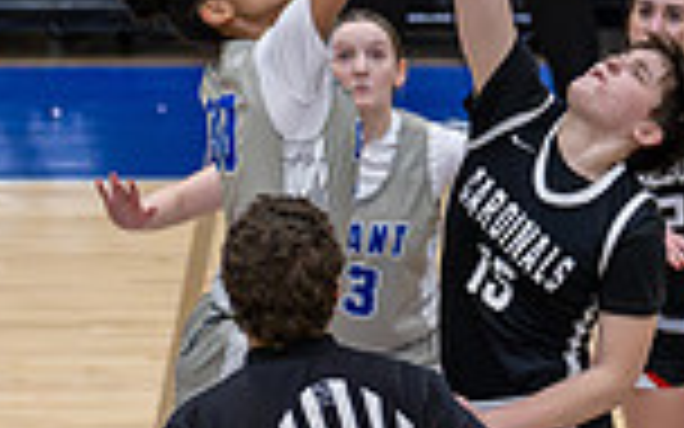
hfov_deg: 4.3
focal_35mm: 493
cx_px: 274
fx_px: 9190
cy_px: 201
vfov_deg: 2.7
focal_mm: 105
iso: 4500
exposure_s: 1/1000
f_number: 2.8
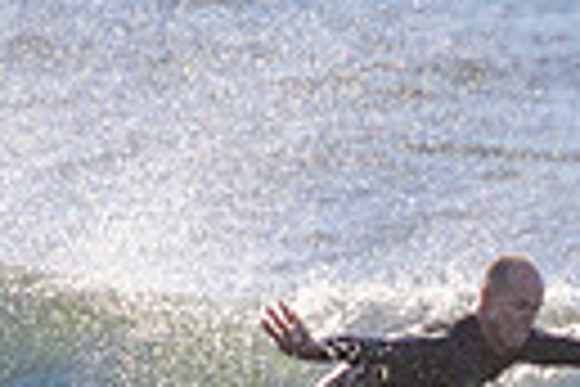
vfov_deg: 0.4
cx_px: 337
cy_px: 583
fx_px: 57802
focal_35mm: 3588
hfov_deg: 0.6
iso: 800
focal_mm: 800
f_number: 11
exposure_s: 1/2000
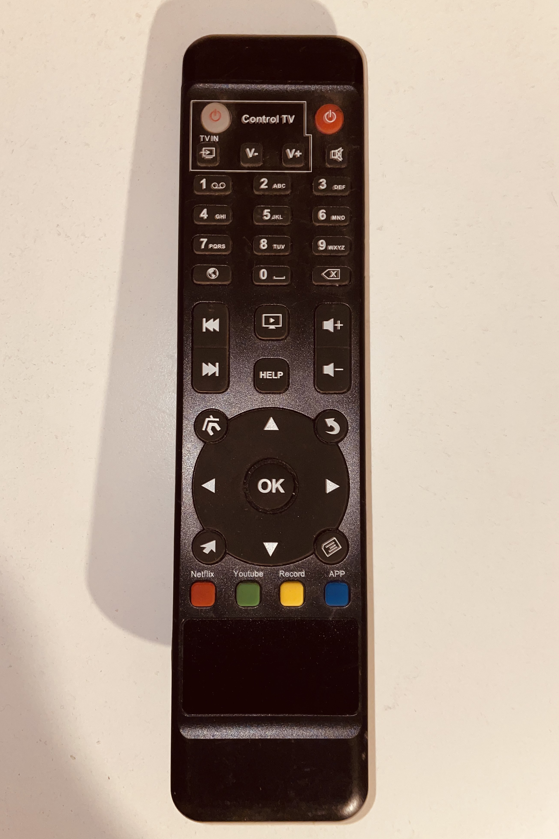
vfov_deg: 65.5
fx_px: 652
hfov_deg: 46.4
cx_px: 280
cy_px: 418
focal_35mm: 28
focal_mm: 4.2
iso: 32
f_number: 1.6
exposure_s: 1/4
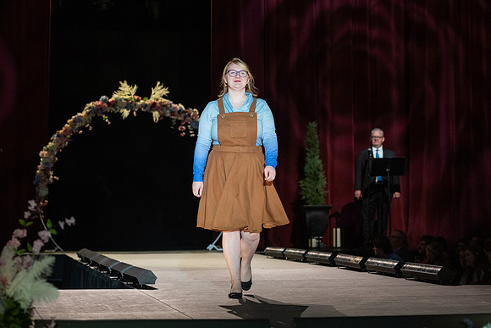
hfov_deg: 18.6
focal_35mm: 110
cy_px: 126
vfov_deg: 12.5
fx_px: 1494
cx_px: 192
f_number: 2.8
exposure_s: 1/800
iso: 800
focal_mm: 70
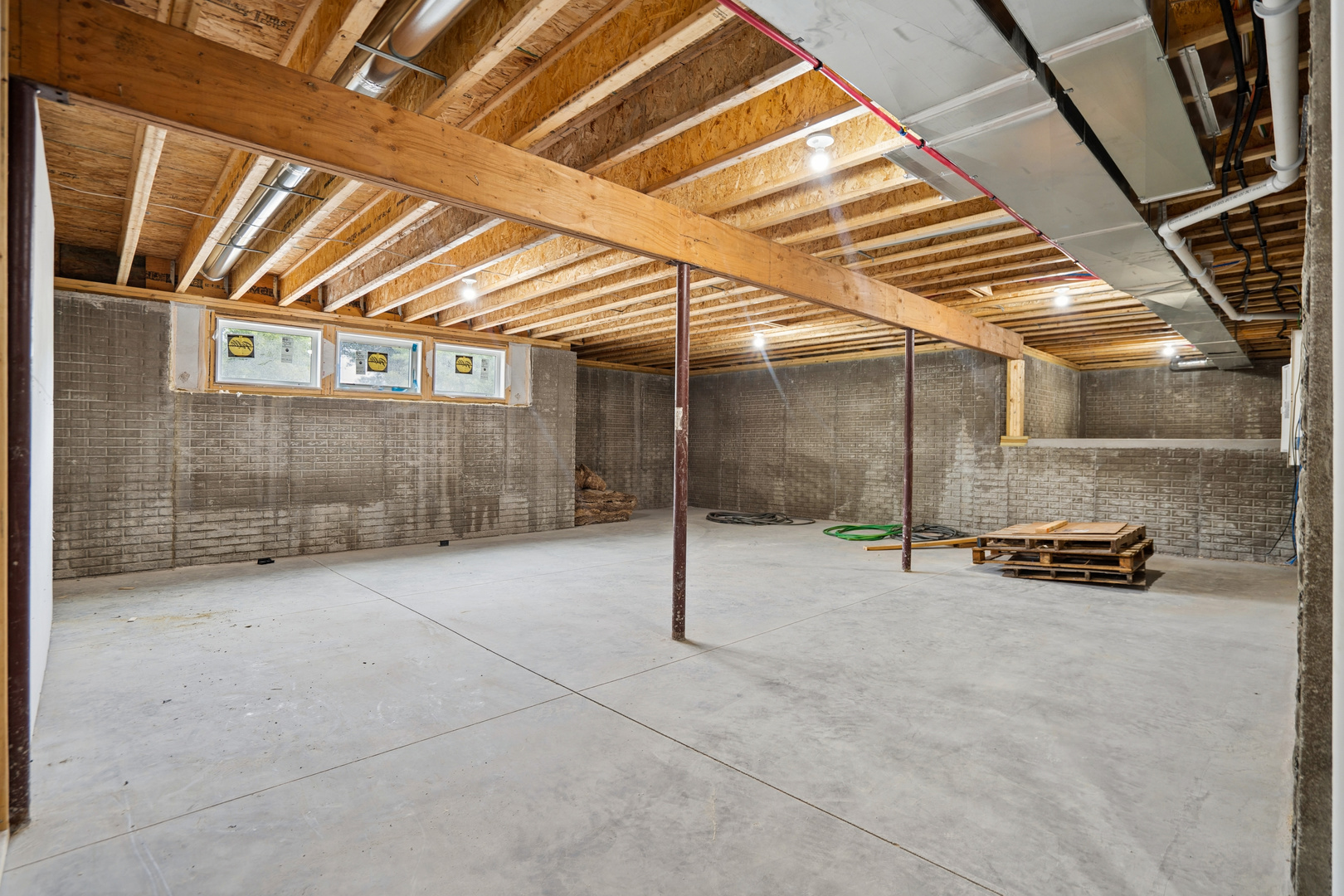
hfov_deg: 96.7
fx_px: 597
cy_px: 448
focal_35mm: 16
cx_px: 672
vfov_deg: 73.7
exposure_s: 1/4
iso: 125
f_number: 4
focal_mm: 16
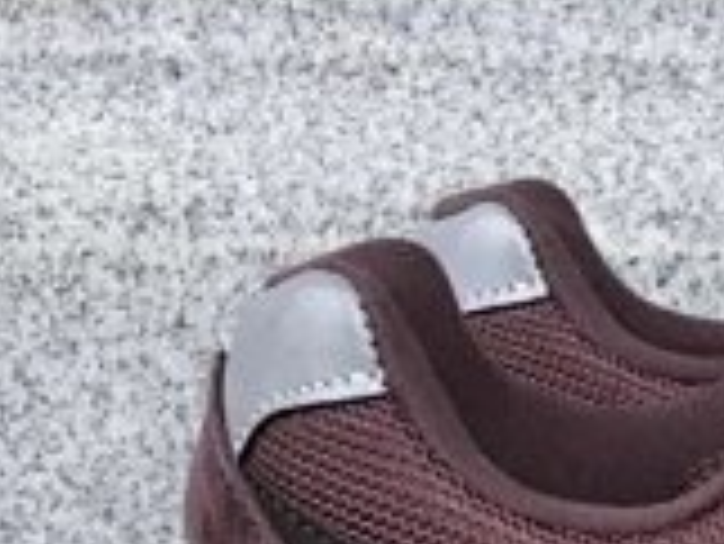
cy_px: 958
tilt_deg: -19.7
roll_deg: +0.6
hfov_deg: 14.8
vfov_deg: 11.3
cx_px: 1111
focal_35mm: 123
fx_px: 2574
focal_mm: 3.3
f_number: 2.4
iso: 25
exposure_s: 1/327
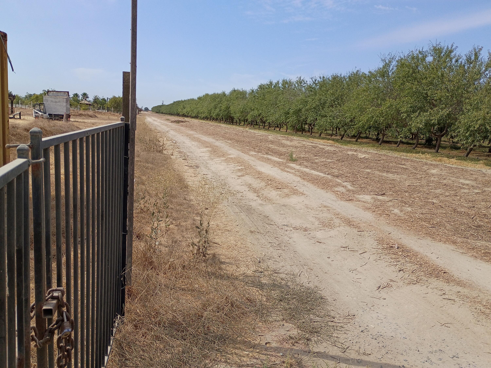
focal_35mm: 29
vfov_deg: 48.2
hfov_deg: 61.7
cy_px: 184
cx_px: 246
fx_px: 411
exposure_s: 1/1508
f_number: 1.8
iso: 106
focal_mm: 4.27
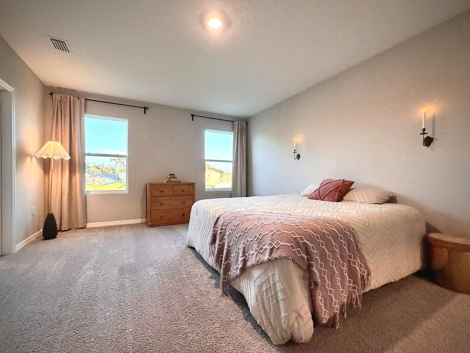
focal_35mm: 15
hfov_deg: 98.2
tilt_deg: -0.6
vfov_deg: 81.7
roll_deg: -0.1
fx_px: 204
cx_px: 234
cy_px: 180
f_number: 2.2
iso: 500
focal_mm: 2.22
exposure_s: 1/60
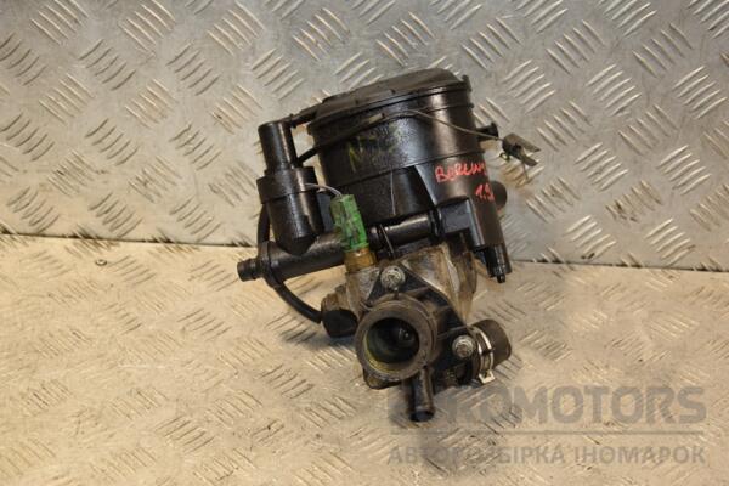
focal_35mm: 75
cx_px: 364
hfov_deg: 27.0
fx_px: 1519
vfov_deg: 18.2
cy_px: 243
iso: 800
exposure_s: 1/200
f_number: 5
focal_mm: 50
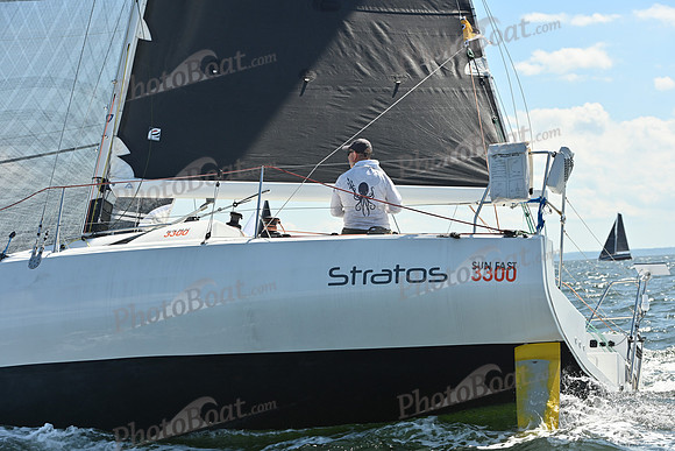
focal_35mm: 78
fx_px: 1463
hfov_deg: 26.0
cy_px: 226
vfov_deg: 17.5
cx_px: 338
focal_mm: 78
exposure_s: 1/1250
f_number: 7.1
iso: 250
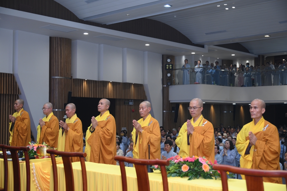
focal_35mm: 50
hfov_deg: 39.6
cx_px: 144
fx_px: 398
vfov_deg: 27.0
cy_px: 96
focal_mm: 50
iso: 800
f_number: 4
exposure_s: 1/100
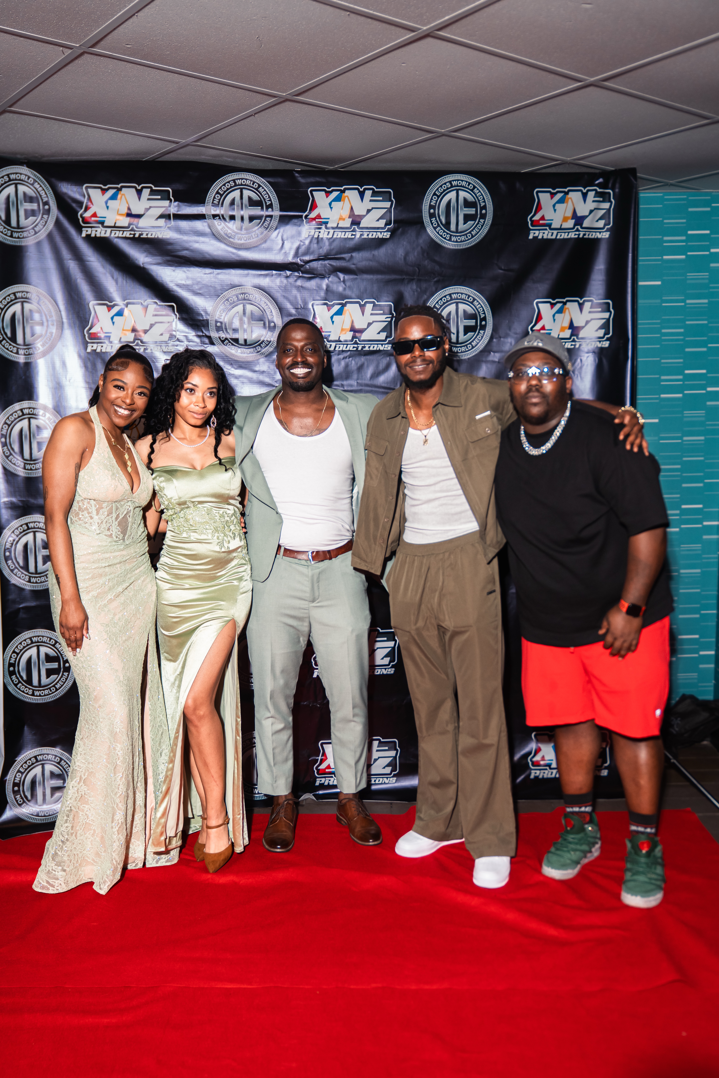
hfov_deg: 41.1
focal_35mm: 32
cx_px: 360
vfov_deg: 58.7
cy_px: 539
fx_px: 959
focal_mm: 32
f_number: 2.8
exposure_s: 1/200
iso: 800
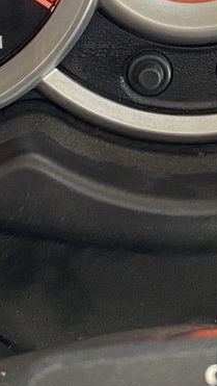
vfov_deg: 18.2
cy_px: -105
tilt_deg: -35.1
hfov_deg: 11.0
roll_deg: -17.9
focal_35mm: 110
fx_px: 1124
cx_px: 182
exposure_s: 1/50
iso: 320
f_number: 1.8
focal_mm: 4.25
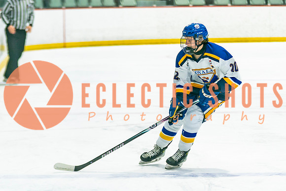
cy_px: 117
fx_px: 1910
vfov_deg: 5.7
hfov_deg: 8.6
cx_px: 216
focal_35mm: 240
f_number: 2.8
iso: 320
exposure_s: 1/640
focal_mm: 102
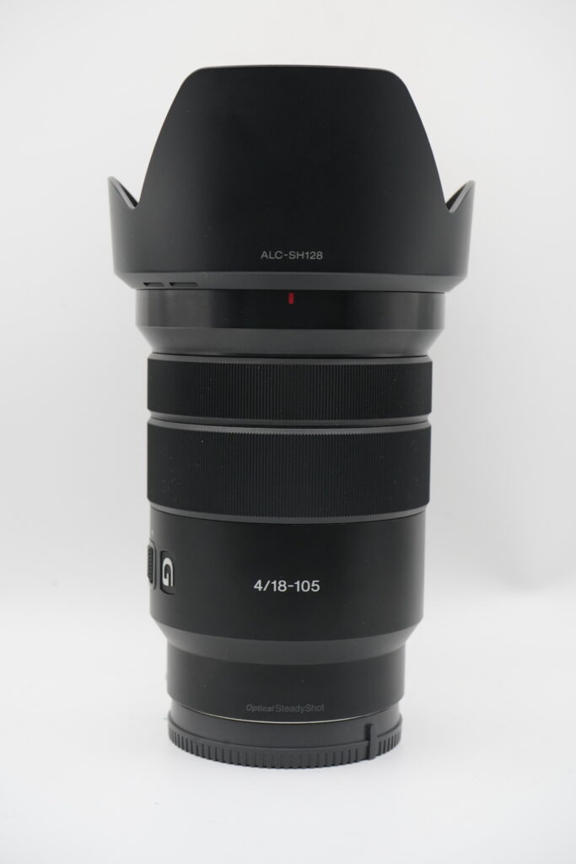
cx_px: 288
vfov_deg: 34.5
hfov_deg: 23.4
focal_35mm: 58
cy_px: 432
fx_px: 1391
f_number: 11
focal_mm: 58
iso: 3200
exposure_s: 1/125
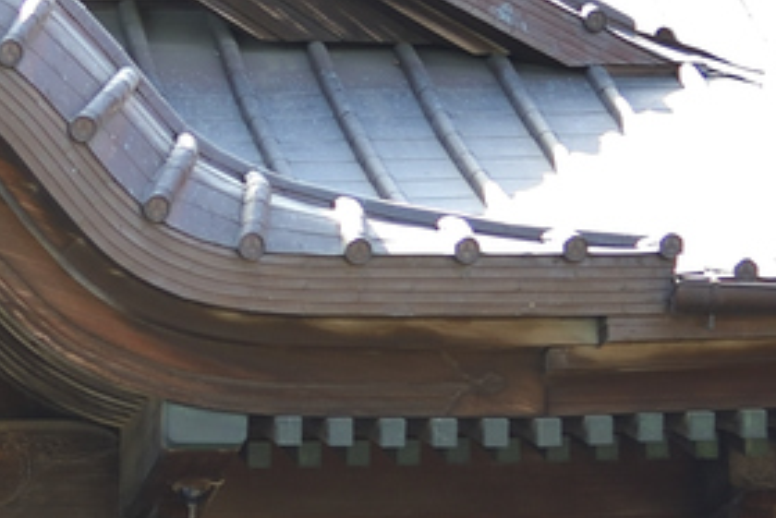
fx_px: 7074
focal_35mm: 328
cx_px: -457
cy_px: 557
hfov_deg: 6.2
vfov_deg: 4.2
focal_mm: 46
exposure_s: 1/50
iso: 250
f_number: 4
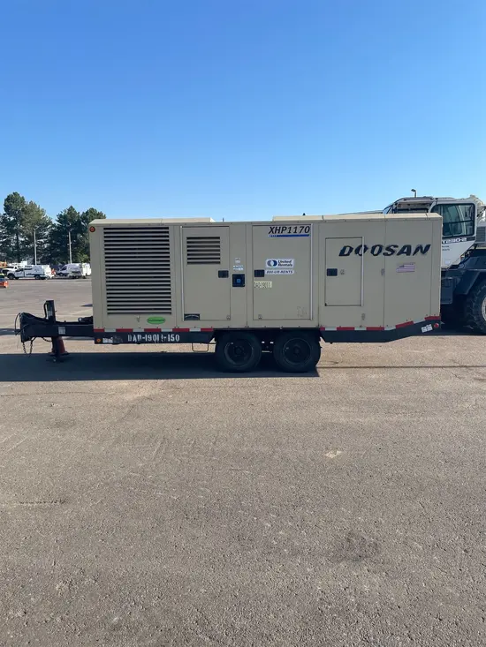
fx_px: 487
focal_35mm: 26
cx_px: 243
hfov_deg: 53.1
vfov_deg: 67.3
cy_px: 324
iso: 32
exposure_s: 1/2304
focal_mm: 4.2
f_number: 1.6
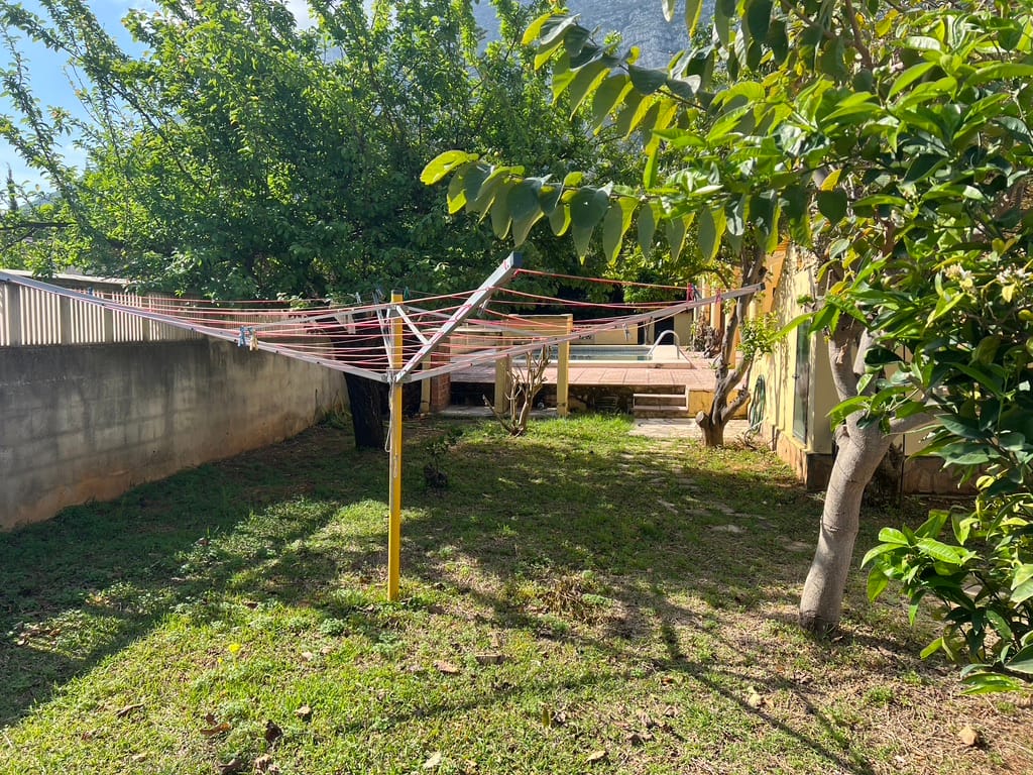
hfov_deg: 67.3
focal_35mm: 26
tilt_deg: -4.7
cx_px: 516
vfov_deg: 53.1
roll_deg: -0.4
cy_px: 388
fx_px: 776
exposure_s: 1/1412
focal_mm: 5.7
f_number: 1.5
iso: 50
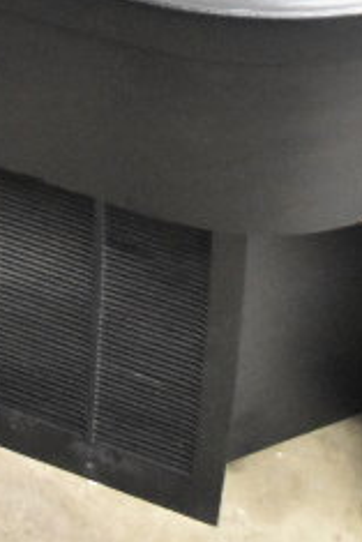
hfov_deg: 13.0
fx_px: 1581
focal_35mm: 105
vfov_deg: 16.8
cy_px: -375
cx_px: 44
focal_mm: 18
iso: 8000
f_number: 3.5
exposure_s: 1/30
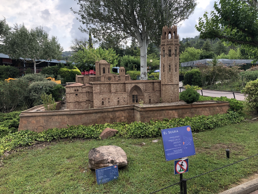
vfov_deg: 49.7
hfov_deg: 63.4
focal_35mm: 28
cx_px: 129
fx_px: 209
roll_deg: +0.1
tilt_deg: -4.7
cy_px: 97
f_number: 1.8
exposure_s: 1/475
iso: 20
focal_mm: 3.99
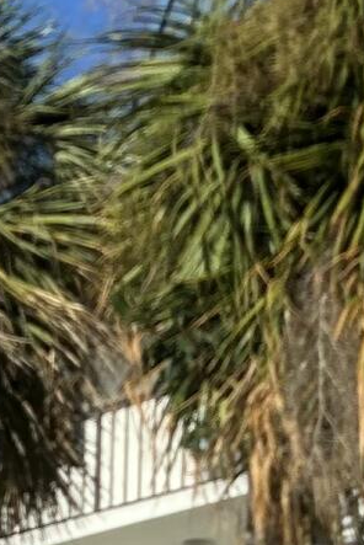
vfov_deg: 10.9
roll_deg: -0.7
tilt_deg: +14.0
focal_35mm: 183
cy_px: 721
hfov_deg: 7.5
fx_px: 2771
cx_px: 215
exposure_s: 1/3968
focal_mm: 5.7
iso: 50
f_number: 1.5
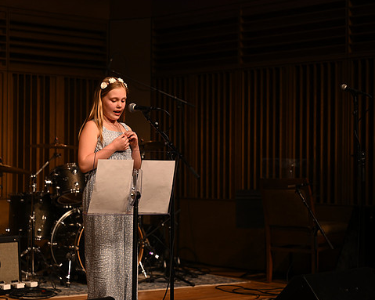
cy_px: 150
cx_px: 158
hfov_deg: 23.0
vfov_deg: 18.5
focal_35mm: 83
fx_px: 921
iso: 1000
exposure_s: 1/400
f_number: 2.8
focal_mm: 73
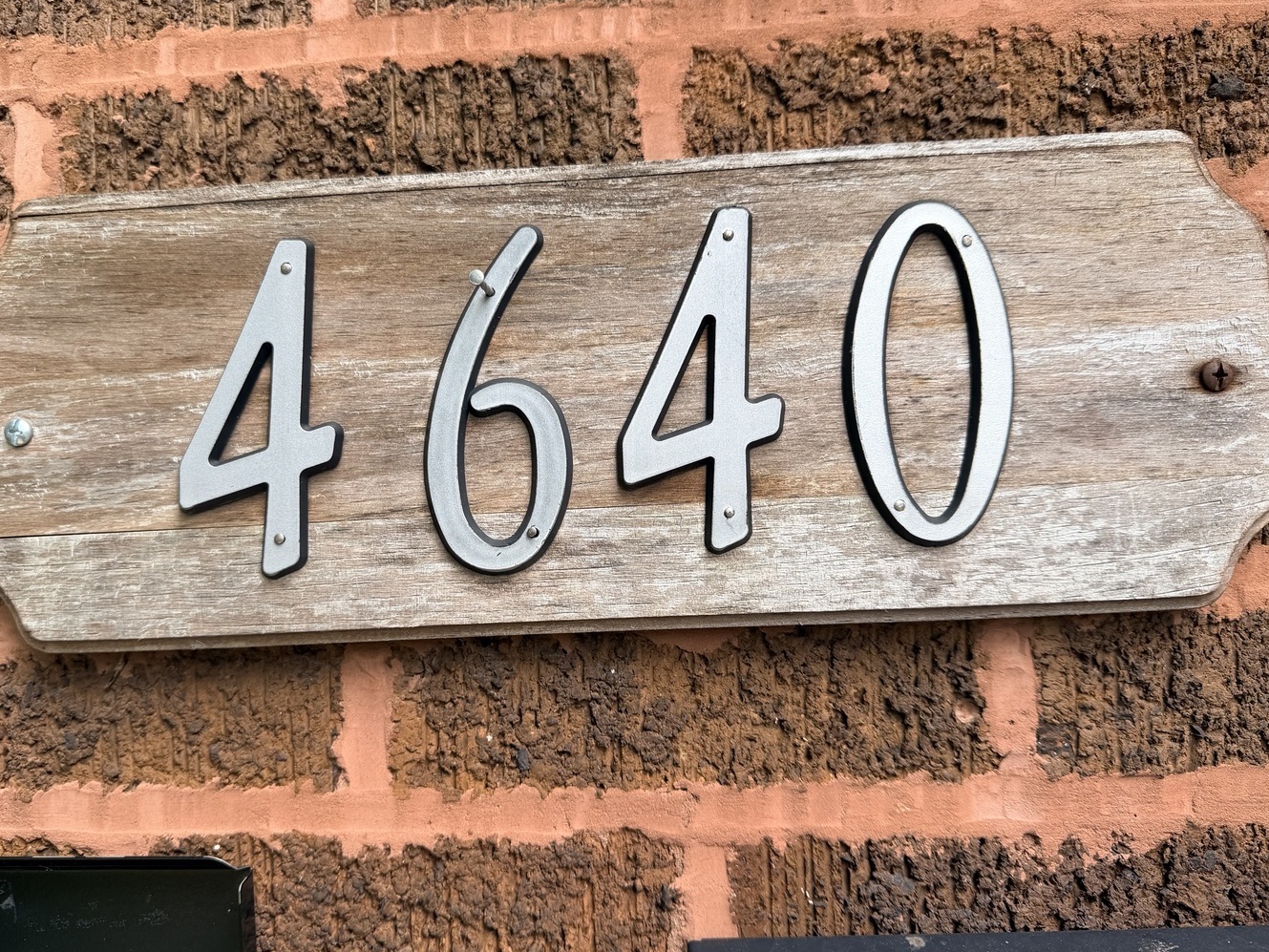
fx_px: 953
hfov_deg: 67.2
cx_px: 588
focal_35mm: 26
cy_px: 478
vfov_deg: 53.1
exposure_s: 1/715
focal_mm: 6.76
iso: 80
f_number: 1.78
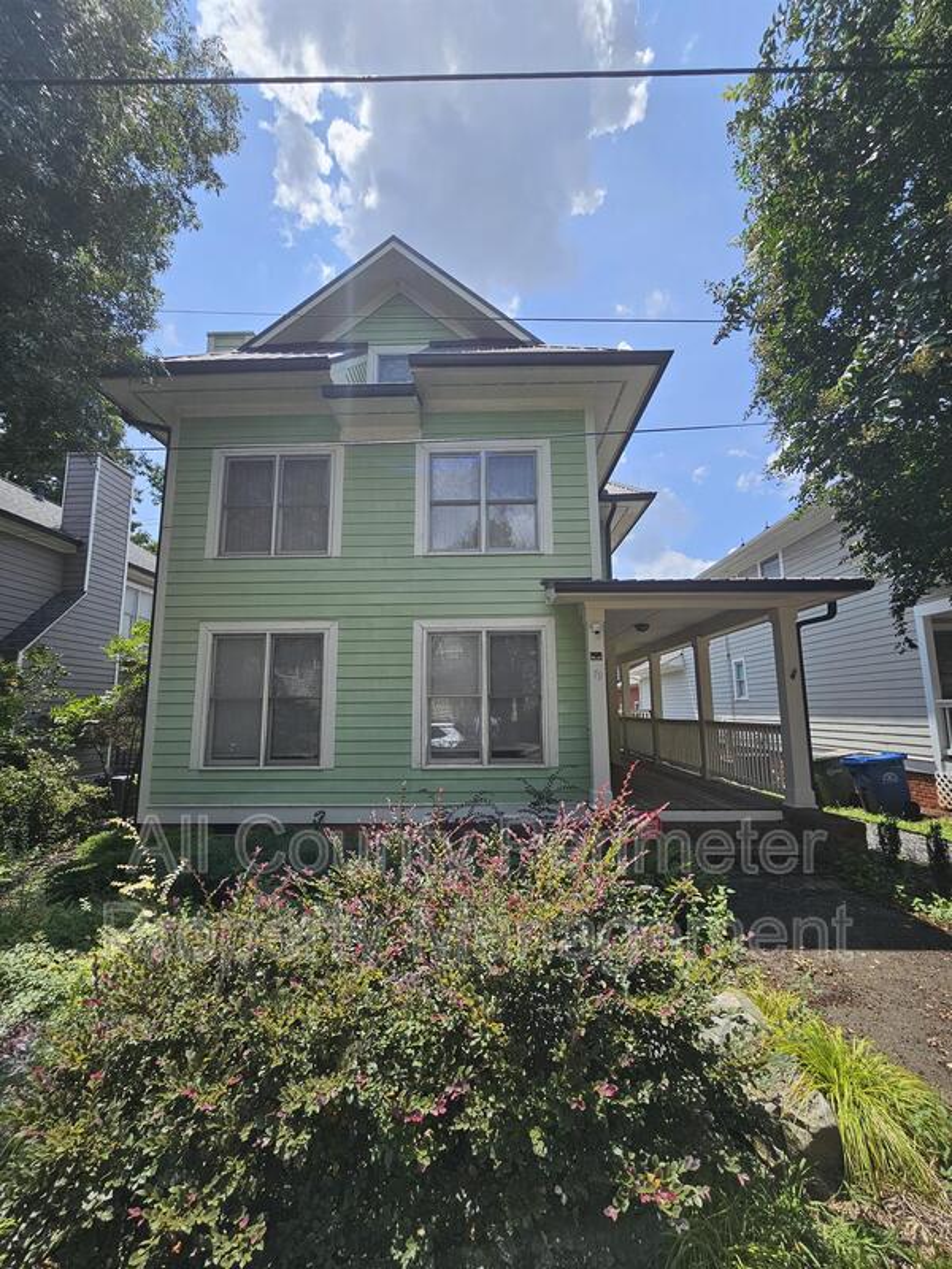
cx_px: 476
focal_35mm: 13
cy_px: 634
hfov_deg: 89.9
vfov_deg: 106.2
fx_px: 477
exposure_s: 1/2122
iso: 50
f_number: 2.2
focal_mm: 2.2
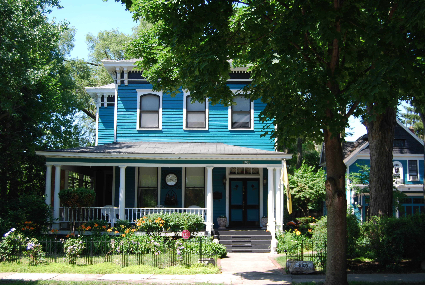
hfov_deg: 42.3
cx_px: 212
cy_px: 142
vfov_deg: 29.0
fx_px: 550
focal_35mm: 46
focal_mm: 31
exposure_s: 1/125
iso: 100
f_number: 5.6
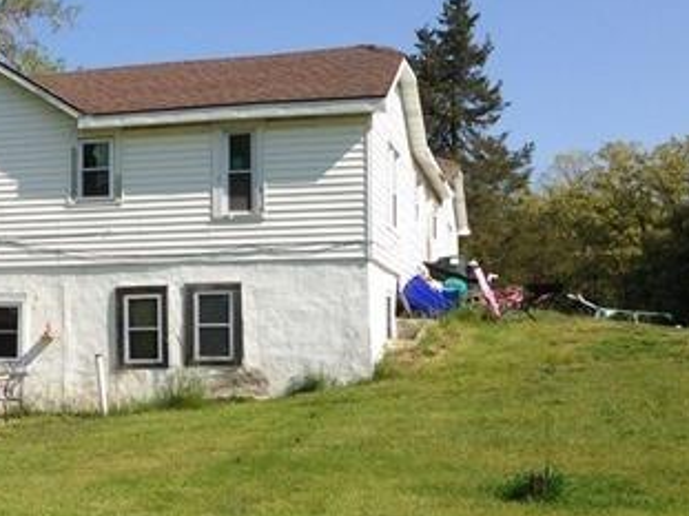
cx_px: 148
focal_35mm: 68
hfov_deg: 28.0
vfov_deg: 21.6
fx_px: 1353
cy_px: 275
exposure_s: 1/1642
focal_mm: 4.12
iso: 50
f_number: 2.4
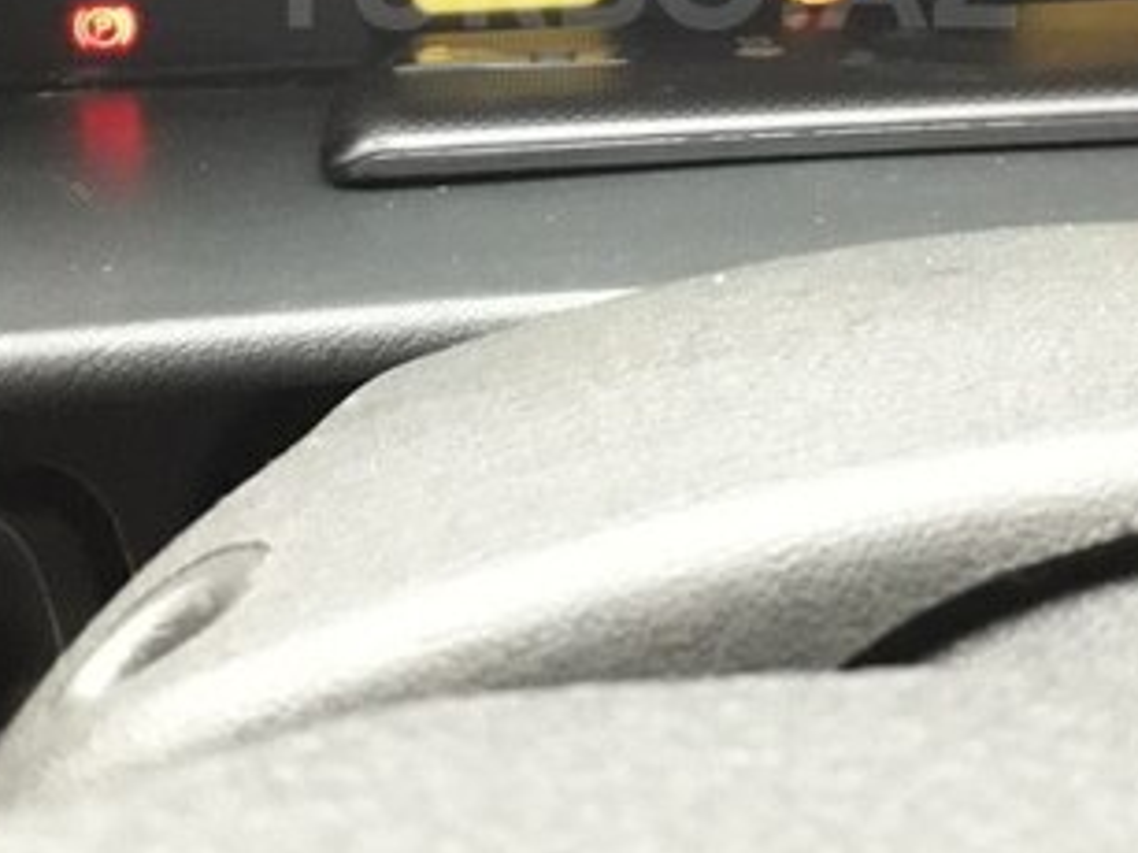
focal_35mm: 58
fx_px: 1906
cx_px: 638
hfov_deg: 33.2
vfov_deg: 24.0
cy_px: -28
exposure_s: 1/20
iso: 500
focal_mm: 3.6
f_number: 1.9
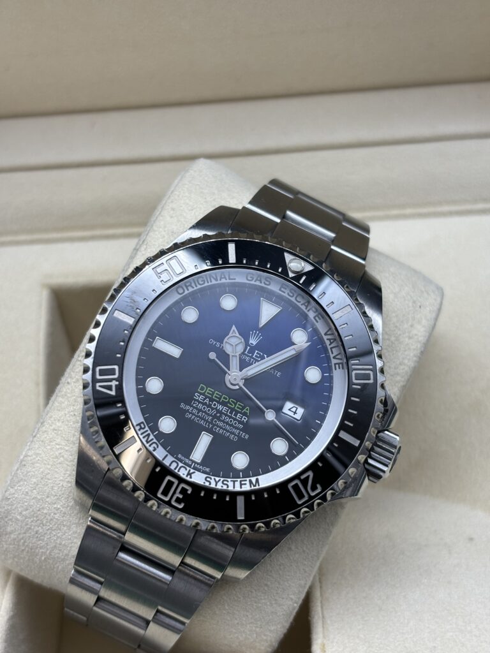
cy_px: 326
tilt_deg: -50.8
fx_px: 981
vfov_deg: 36.8
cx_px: 245
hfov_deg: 28.0
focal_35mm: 52
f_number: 1.6
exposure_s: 1/100
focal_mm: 5.96
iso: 32
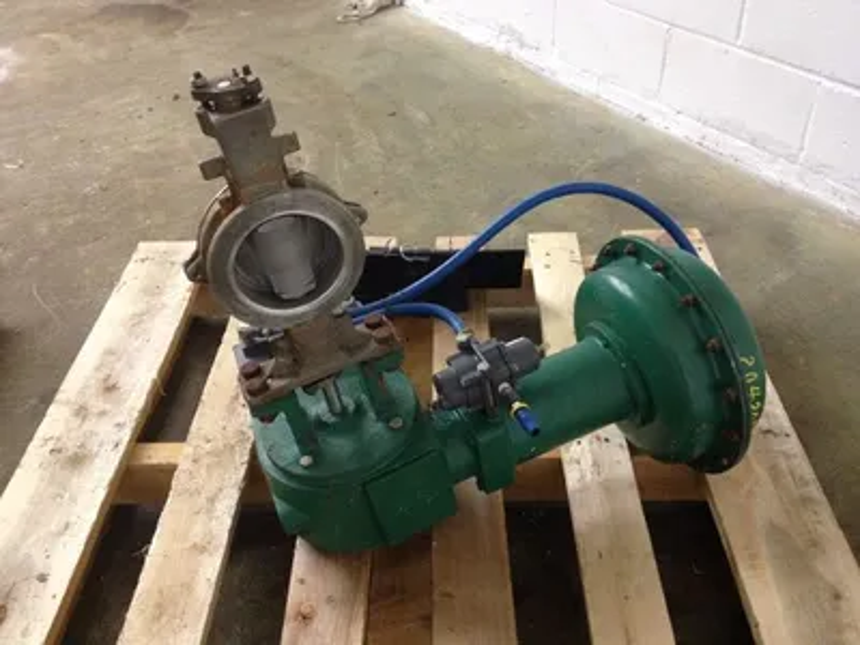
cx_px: 430
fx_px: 870
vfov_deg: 40.7
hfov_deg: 52.6
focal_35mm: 35
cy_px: 322
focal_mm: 4.28
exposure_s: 1/20
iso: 250
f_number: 2.4
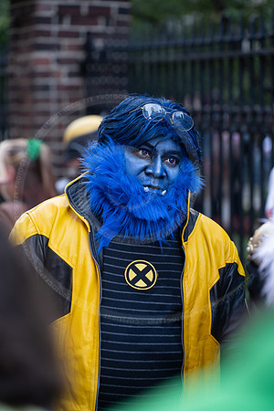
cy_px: 206
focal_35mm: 128
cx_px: 137
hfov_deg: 10.7
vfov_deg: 16.0
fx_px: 1461
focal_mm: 128
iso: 1000
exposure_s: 1/500
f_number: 3.5
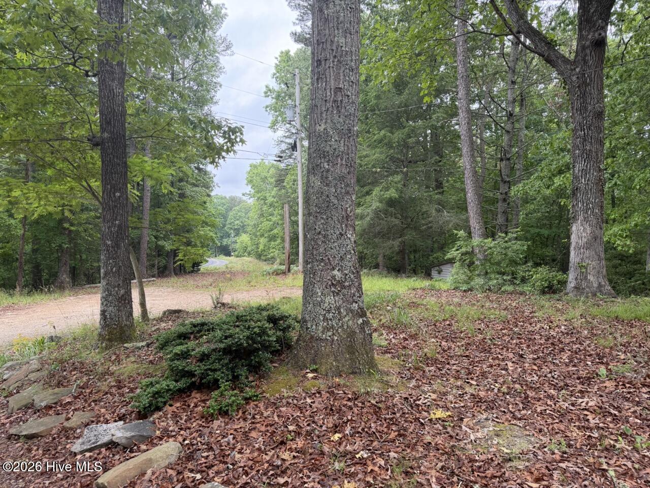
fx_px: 451
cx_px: 325
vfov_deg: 56.8
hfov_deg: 71.6
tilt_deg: -4.5
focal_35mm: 24
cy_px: 244
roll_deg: -2.8
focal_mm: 6.76
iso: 100
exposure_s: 1/504
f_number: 1.78
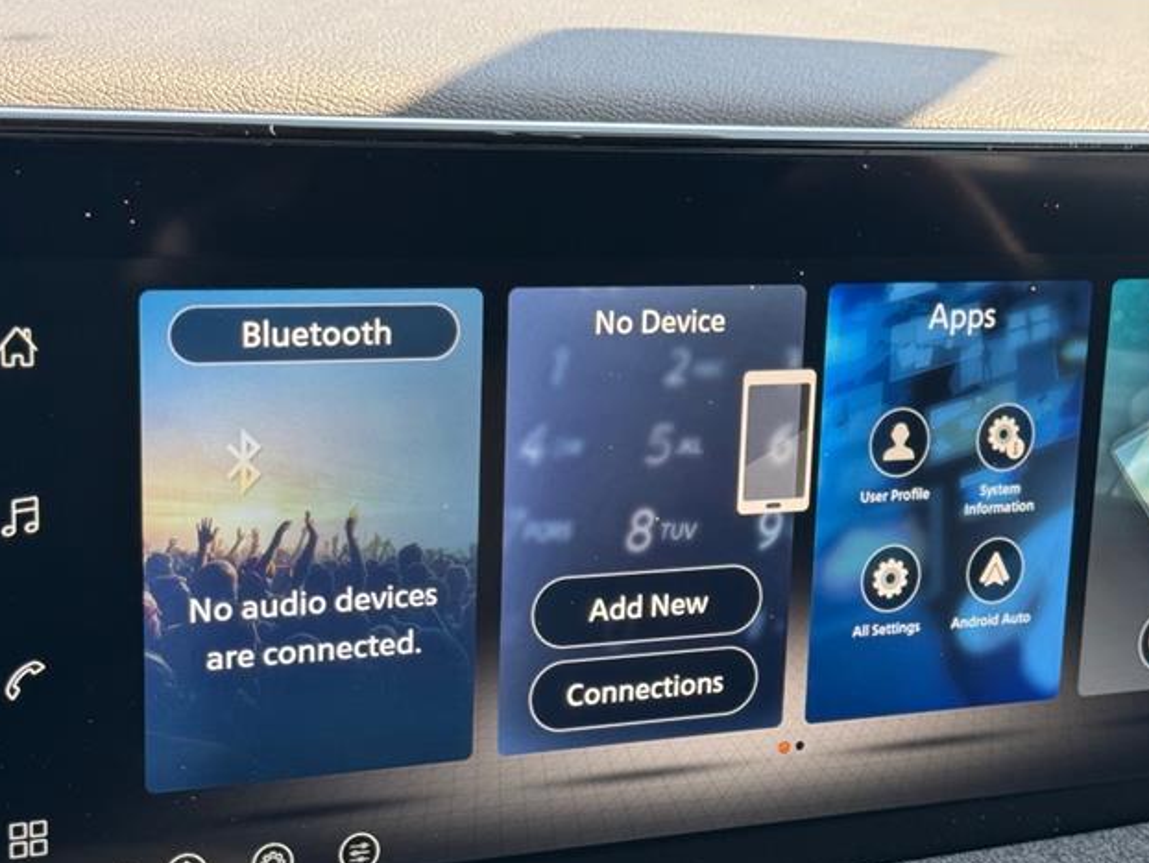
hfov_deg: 24.6
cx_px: 763
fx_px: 2623
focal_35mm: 79
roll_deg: -4.1
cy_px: 665
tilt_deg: -21.5
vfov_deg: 18.5
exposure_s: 1/121
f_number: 1.78
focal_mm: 6.76
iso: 64
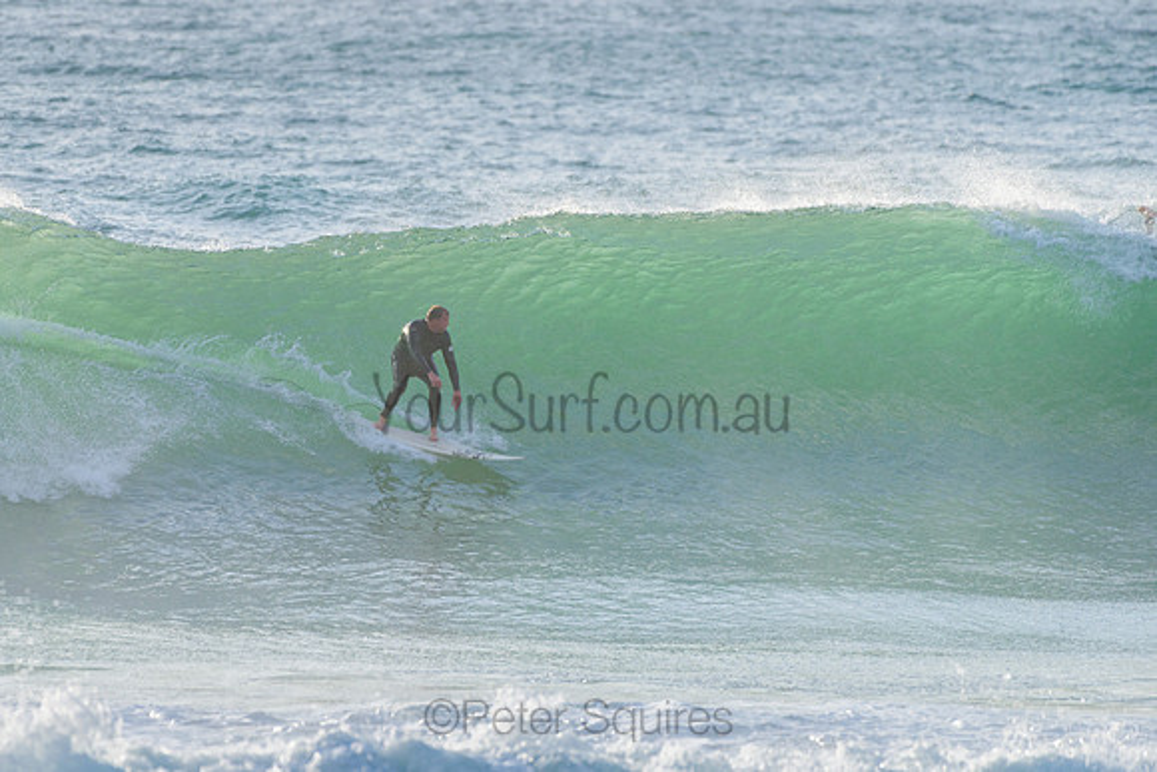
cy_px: 372
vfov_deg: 2.2
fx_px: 19682
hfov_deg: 3.4
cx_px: 449
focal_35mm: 612
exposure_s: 1/2000
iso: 450
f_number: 5.6
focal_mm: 500
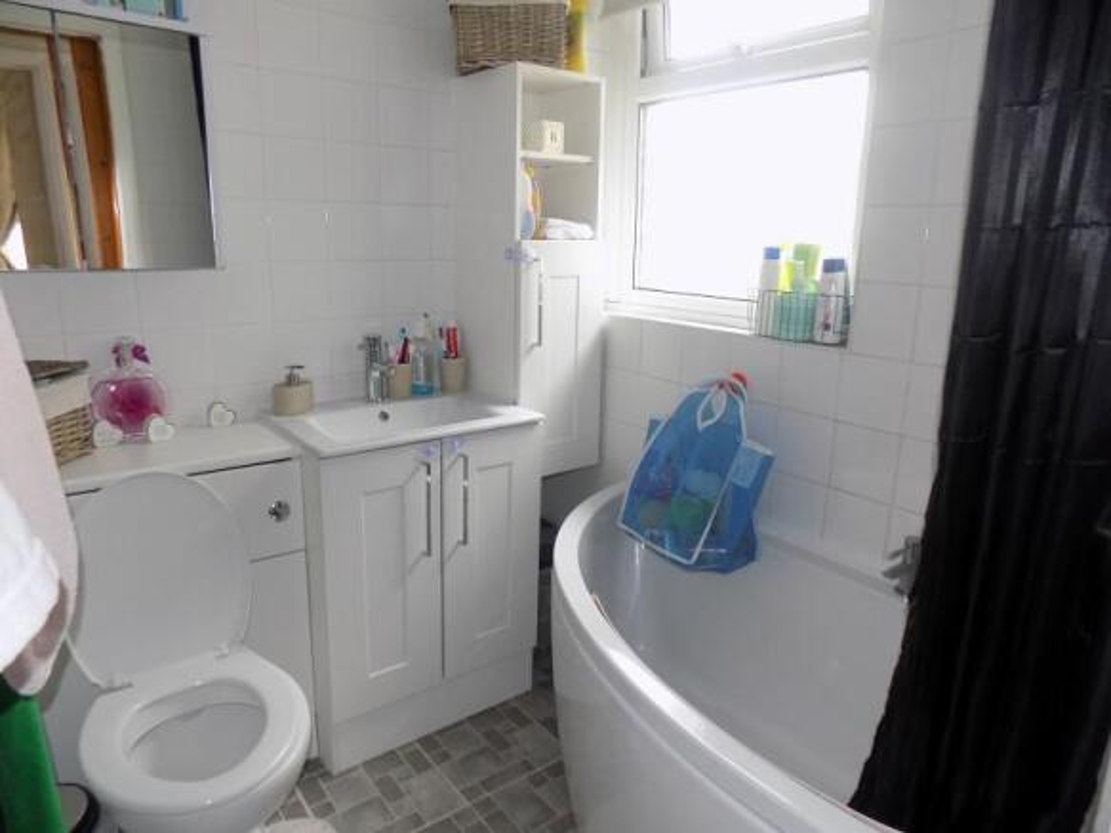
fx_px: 738
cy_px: 416
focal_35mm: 23
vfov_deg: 58.9
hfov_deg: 73.9
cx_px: 556
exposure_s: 1/30
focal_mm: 4
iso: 125
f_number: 3.1
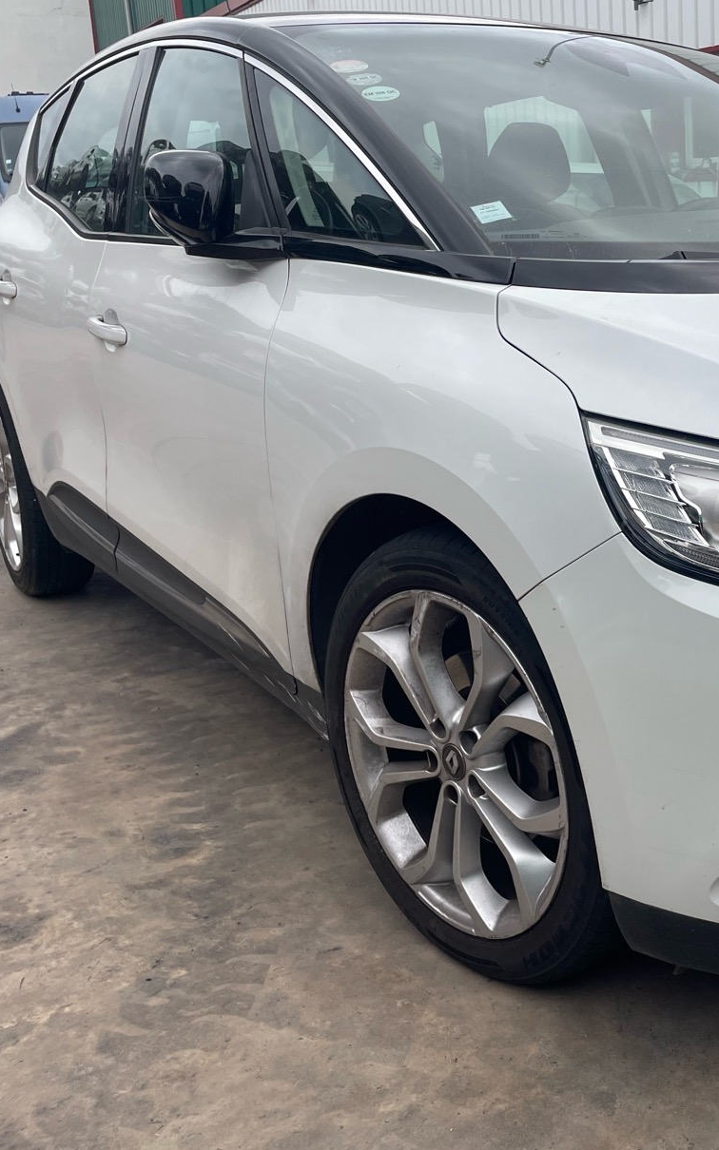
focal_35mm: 41
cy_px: 527
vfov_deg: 48.2
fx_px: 1286
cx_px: 707
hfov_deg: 29.3
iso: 32
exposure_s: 1/502
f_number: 1.6
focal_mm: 4.2
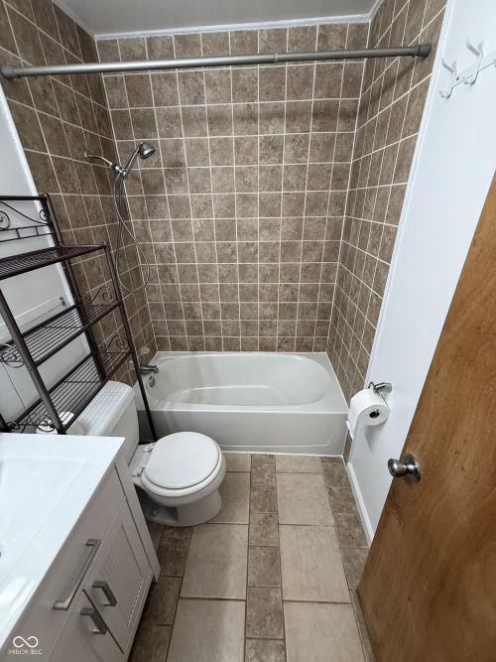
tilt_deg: -25.6
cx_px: 248
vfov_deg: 102.1
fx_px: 268
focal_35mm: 14
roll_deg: +1.5
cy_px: 331
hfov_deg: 85.7
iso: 200
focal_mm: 2.22
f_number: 2.2
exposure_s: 1/120
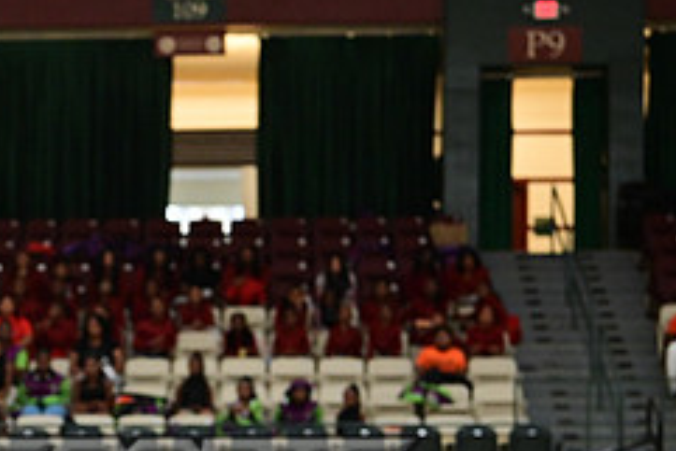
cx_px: -36
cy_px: 445
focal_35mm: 173
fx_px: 3250
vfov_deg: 7.9
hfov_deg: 11.7
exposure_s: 1/1000
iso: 6400
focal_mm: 72
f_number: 3.2
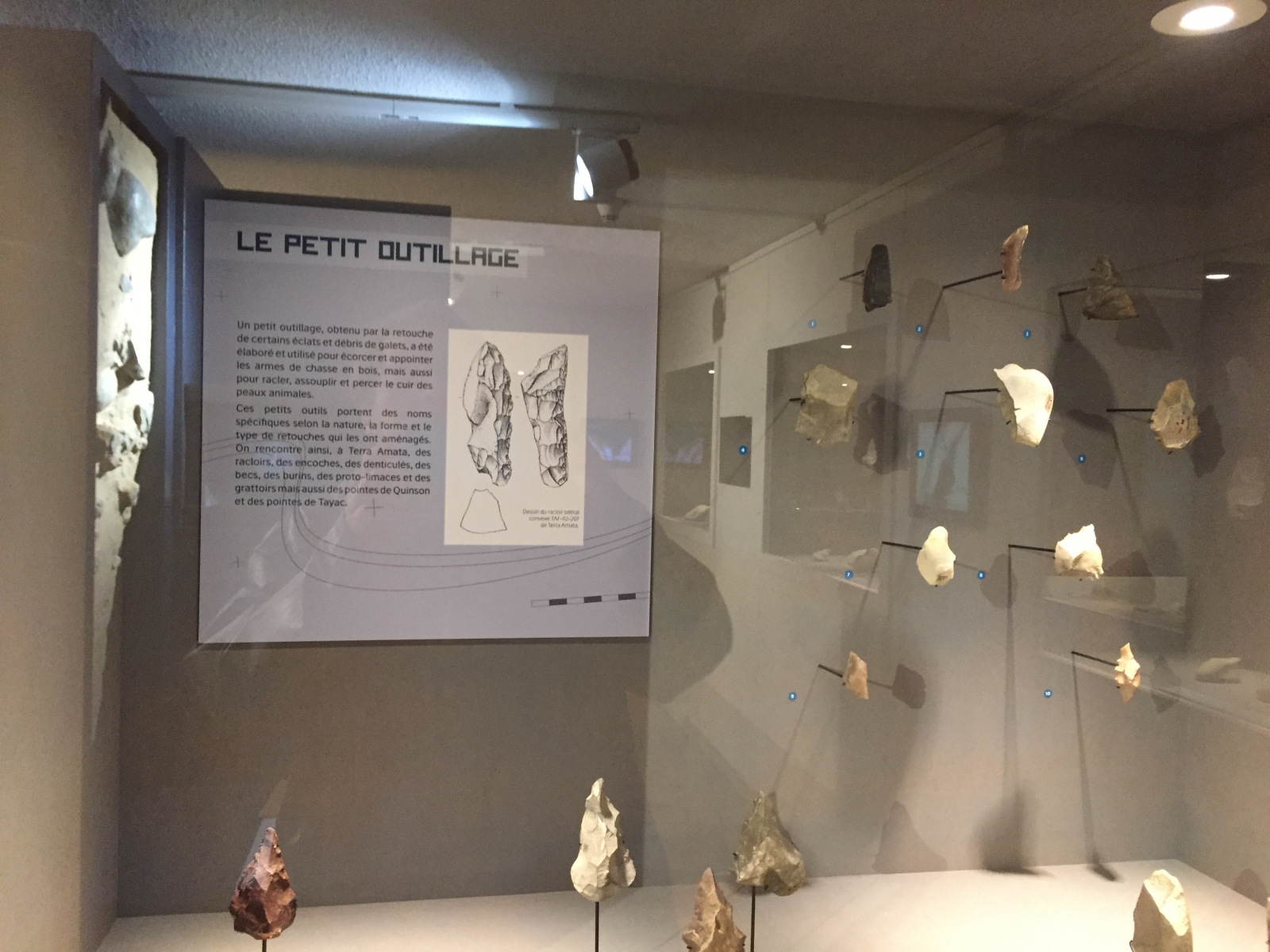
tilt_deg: -2.7
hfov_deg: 61.7
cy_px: 476
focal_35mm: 29
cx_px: 635
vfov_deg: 48.2
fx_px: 1064
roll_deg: -2.1
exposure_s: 1/33
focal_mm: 4.15
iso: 320
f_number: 2.2
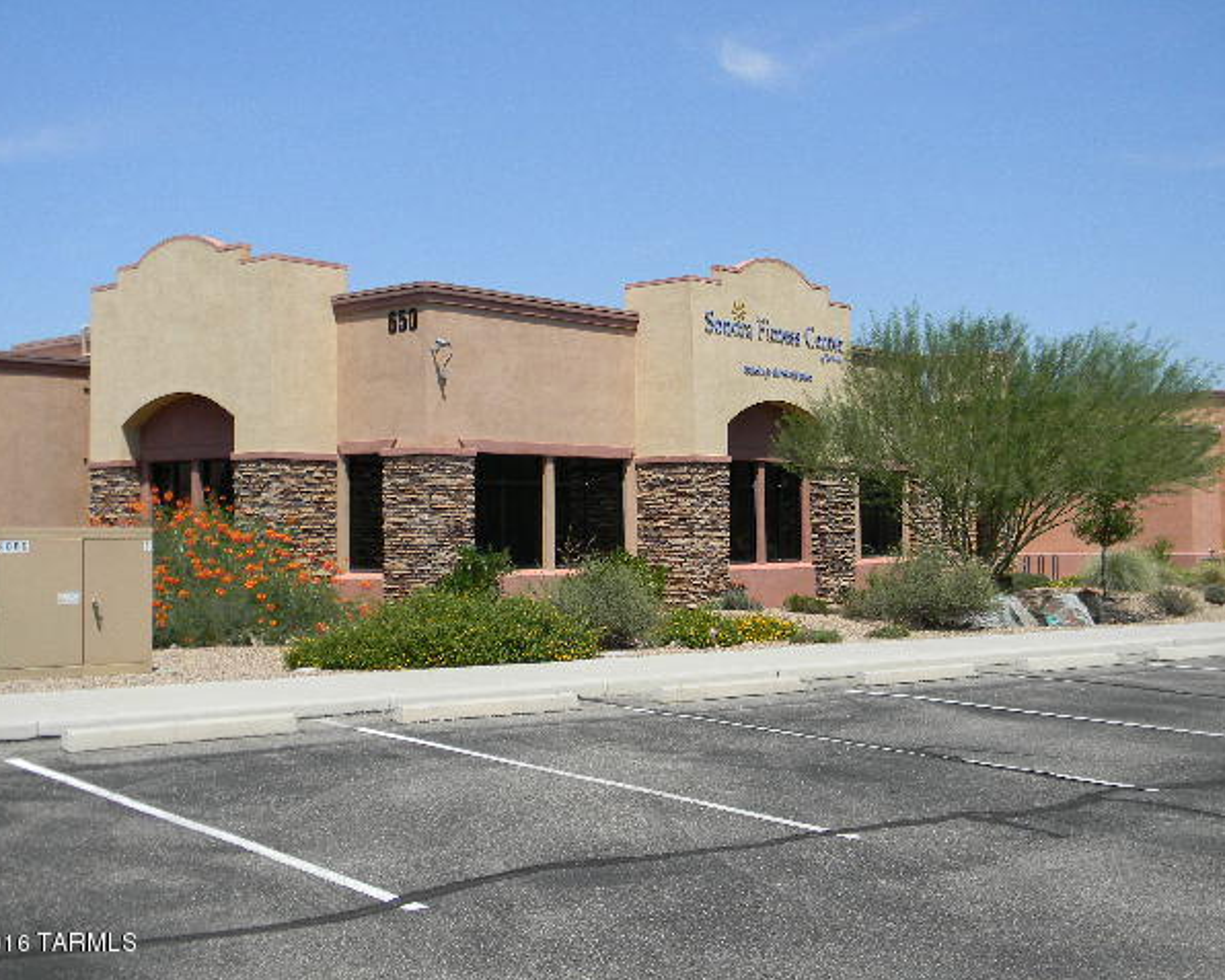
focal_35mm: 43
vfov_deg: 34.9
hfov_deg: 42.9
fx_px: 1559
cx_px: 600
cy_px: 491
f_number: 3.8
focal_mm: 7.3
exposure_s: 1/867
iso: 80
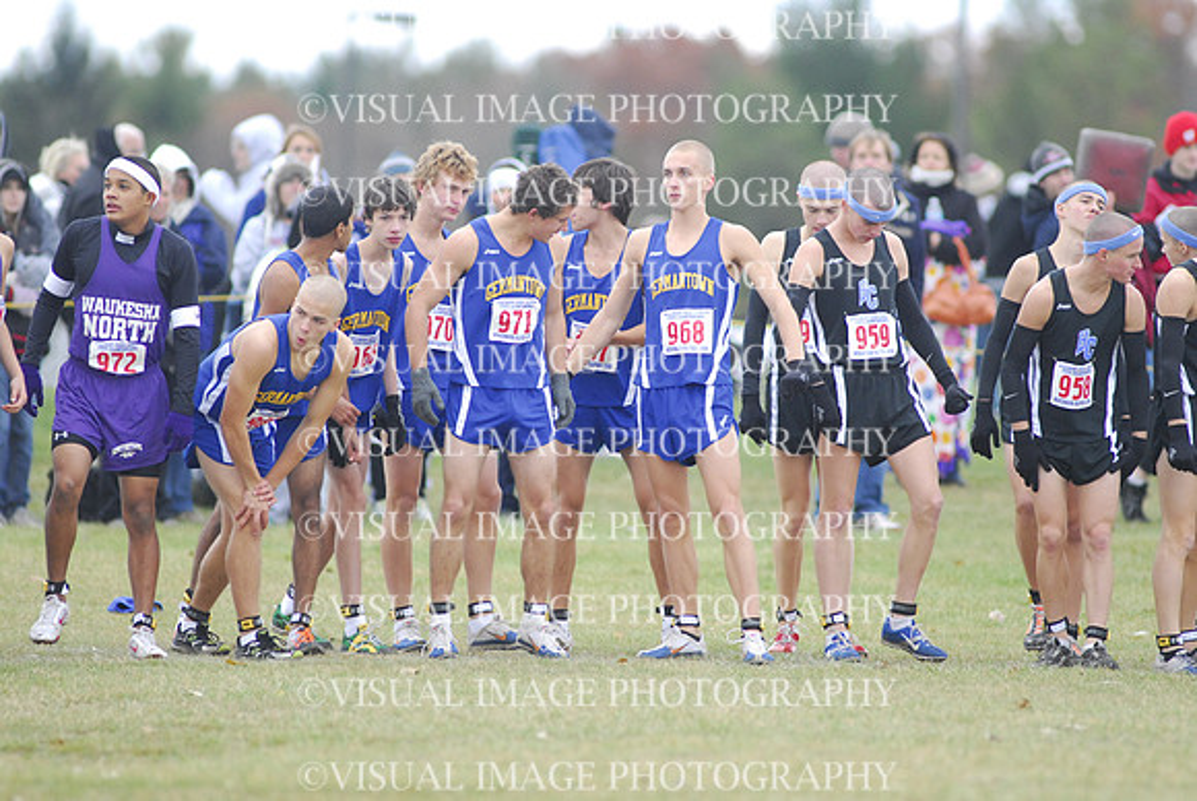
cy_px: 400
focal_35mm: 450
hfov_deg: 4.6
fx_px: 14977
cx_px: 598
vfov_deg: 3.1
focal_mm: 300
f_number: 4
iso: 800
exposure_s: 1/500
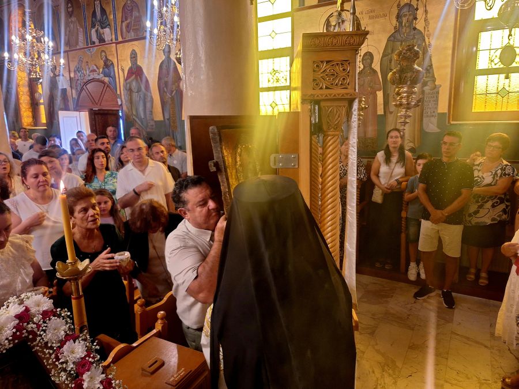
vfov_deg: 58.9
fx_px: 345
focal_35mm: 23
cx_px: 260
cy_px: 194
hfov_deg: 73.9
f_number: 1.8
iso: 160
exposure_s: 1/50
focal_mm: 5.54
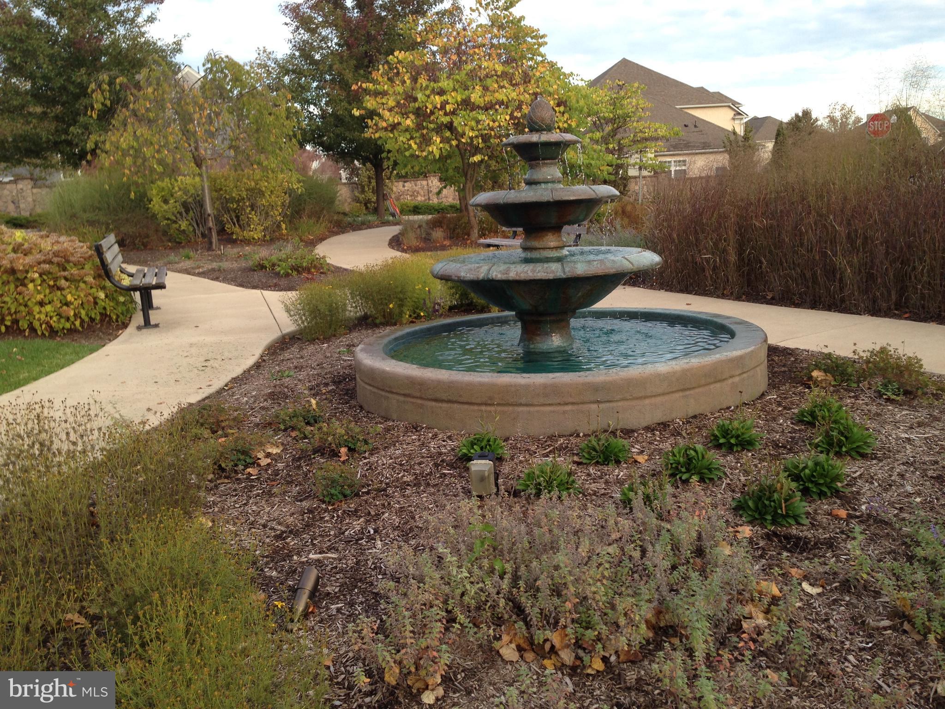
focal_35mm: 33
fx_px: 901
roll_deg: +3.6
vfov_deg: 42.9
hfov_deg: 55.4
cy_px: 354
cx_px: 472
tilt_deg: -9.6
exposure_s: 1/212
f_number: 2.4
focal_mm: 4.12
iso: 50
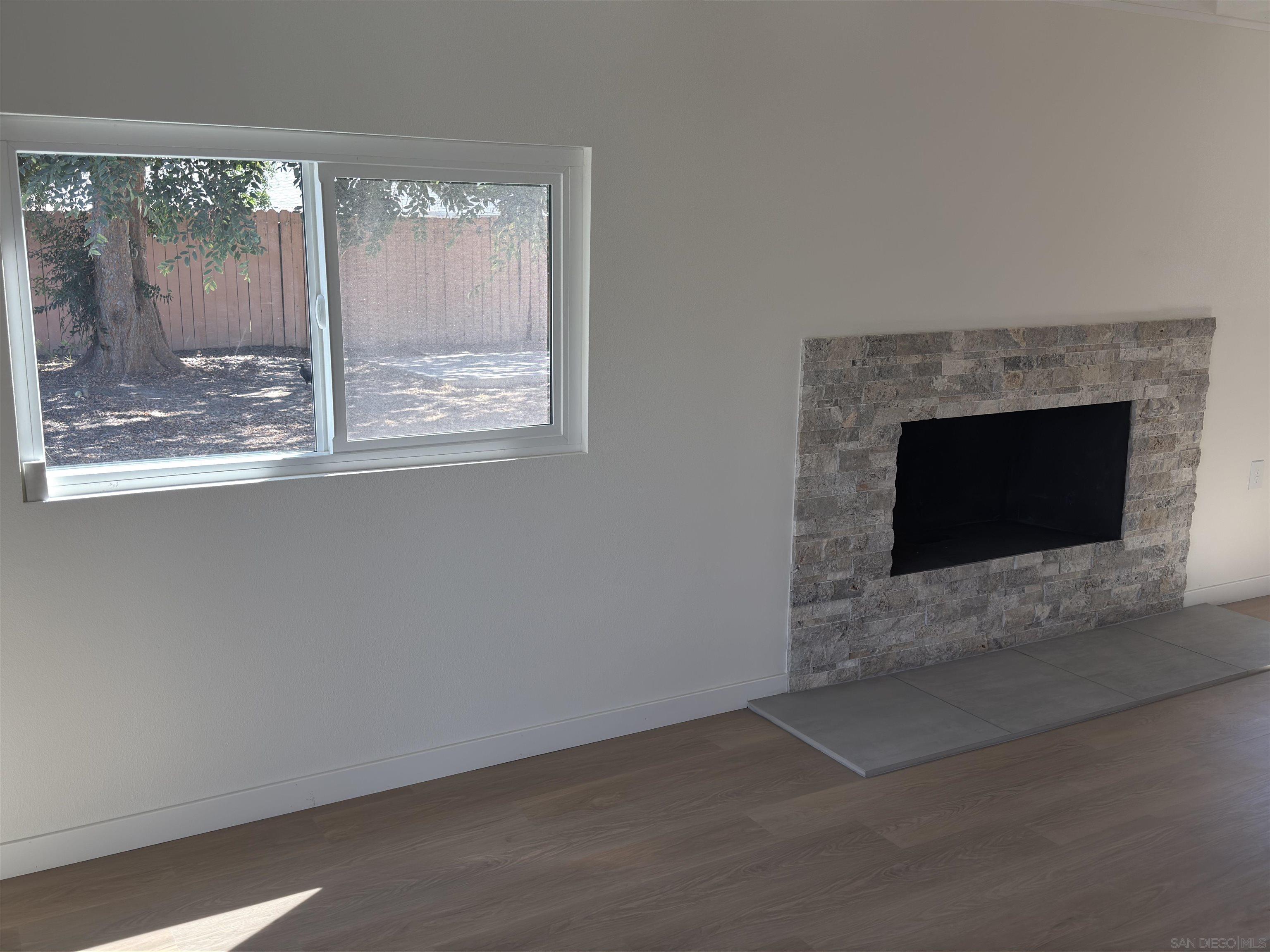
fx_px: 1174
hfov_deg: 56.8
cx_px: 635
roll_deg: +1.1
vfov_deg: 44.1
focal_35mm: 32
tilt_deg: -11.1
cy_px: 476
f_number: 1.78
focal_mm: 6.76
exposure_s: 1/189
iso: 64
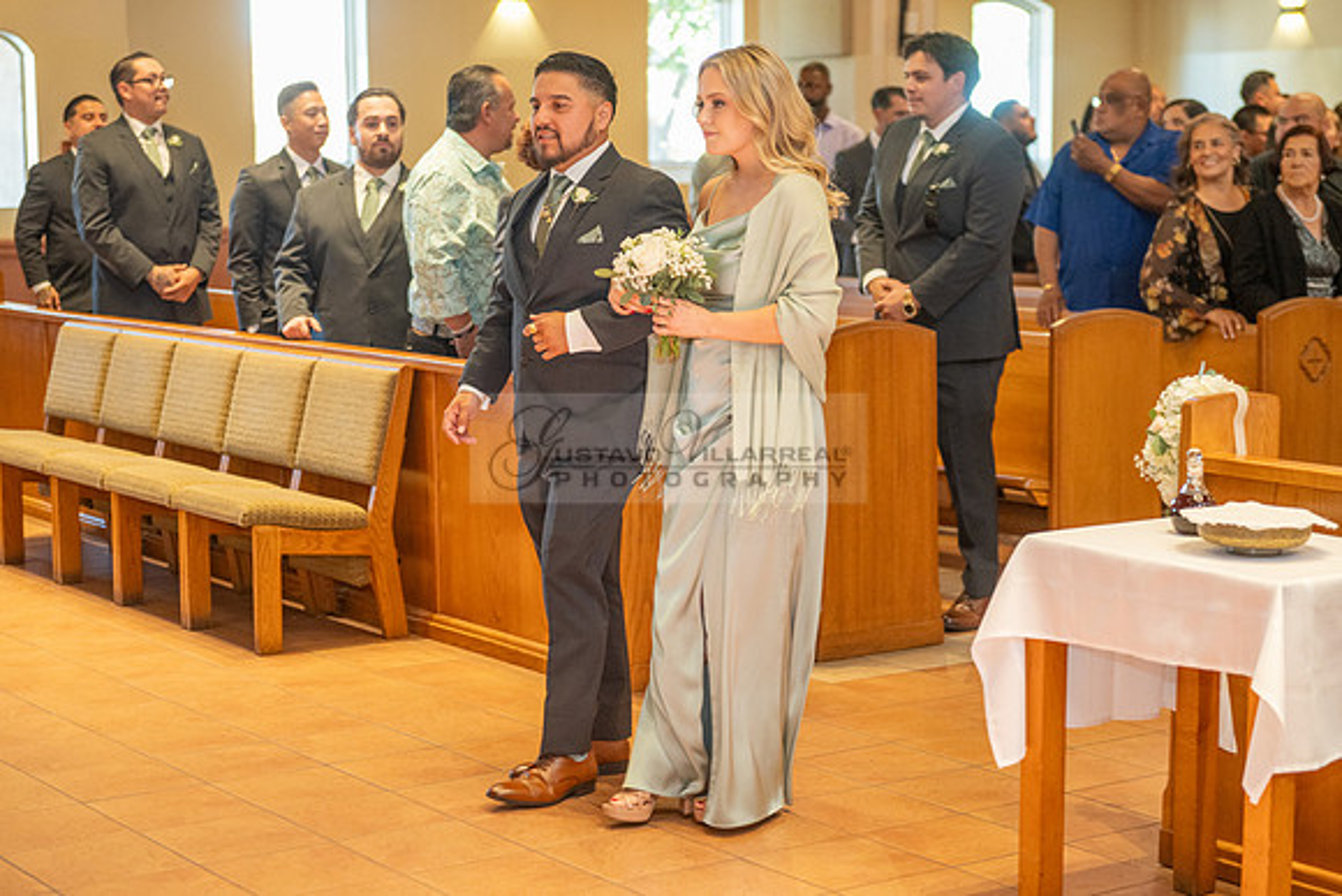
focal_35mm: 70
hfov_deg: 28.8
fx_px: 2610
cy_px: 448
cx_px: 671
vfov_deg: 19.5
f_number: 2.8
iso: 1600
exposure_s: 1/160
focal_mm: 70
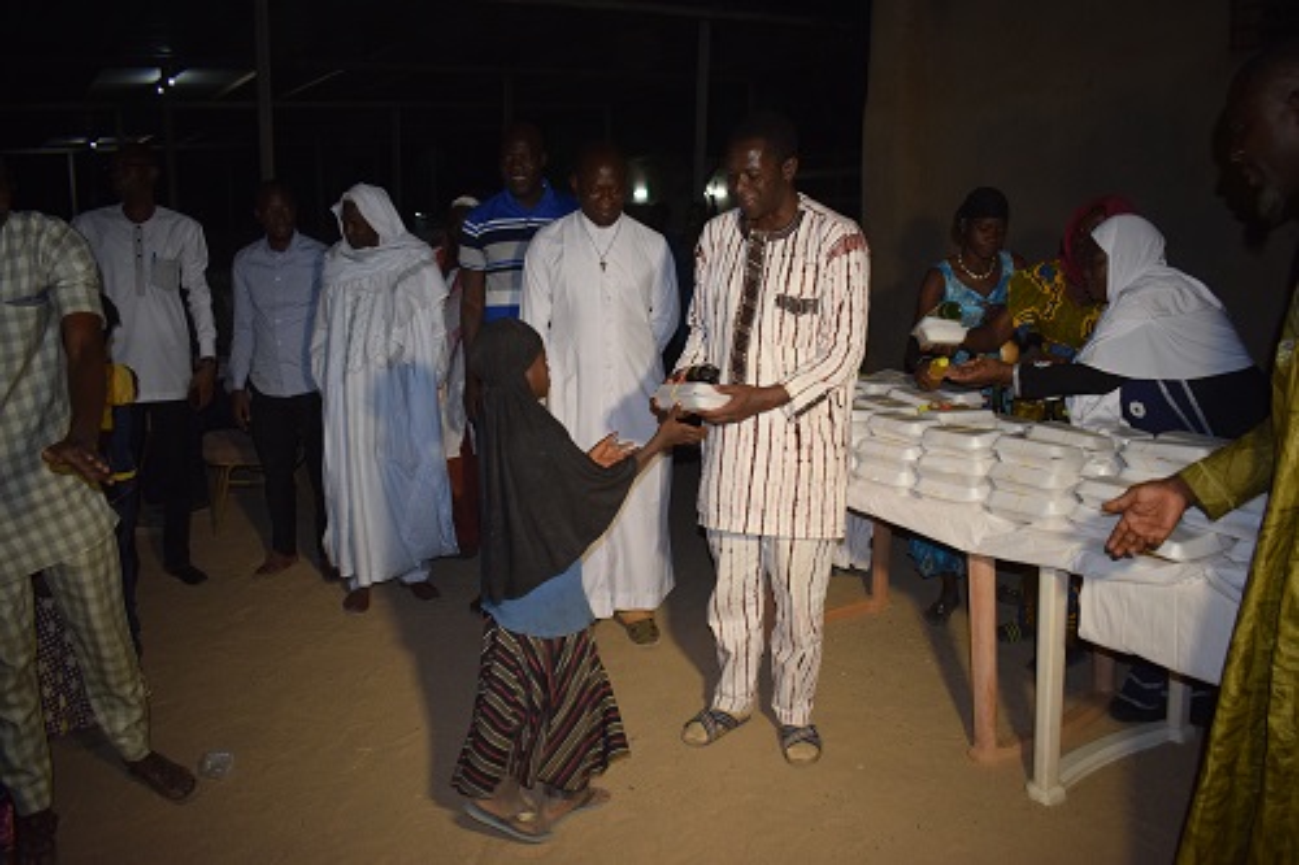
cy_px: 432
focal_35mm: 27
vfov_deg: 47.9
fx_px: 974
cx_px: 650
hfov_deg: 67.4
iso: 1100
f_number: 3.5
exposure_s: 1/60
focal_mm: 18
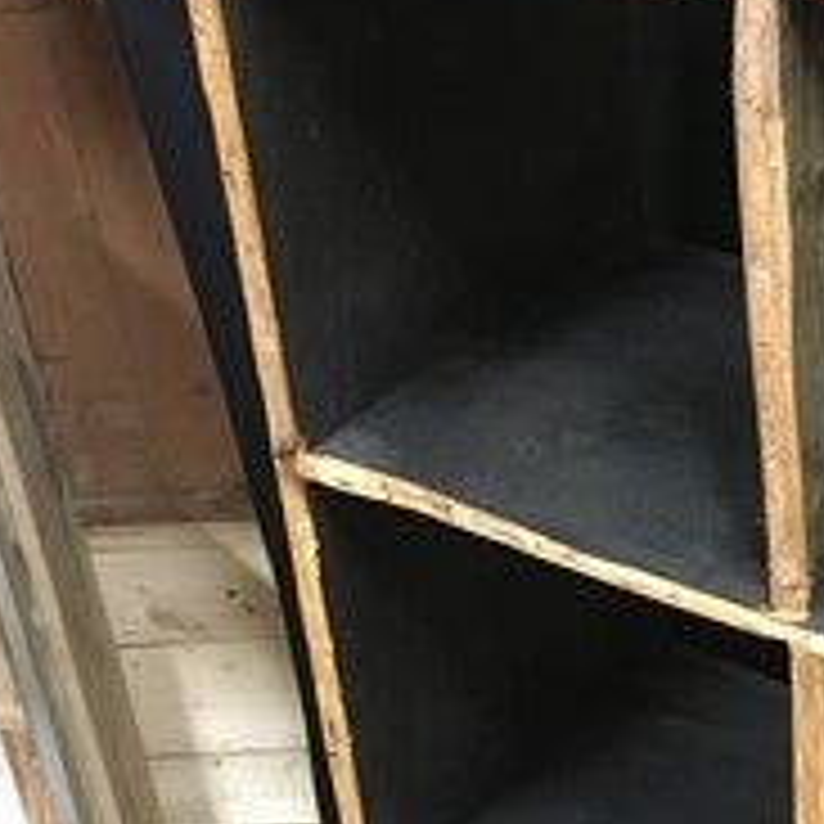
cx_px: 941
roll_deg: +1.8
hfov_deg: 19.6
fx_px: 2262
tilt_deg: -36.9
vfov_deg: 20.5
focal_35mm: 84
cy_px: 635
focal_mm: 4.15
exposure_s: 1/17
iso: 400
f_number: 2.2
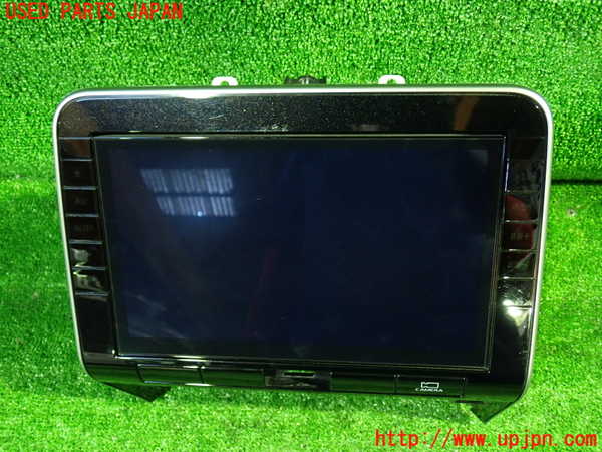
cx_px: 301
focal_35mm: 32
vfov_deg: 44.2
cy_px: 226
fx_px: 557
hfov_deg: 56.8
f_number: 2.4
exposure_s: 1/15
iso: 800
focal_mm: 5.79
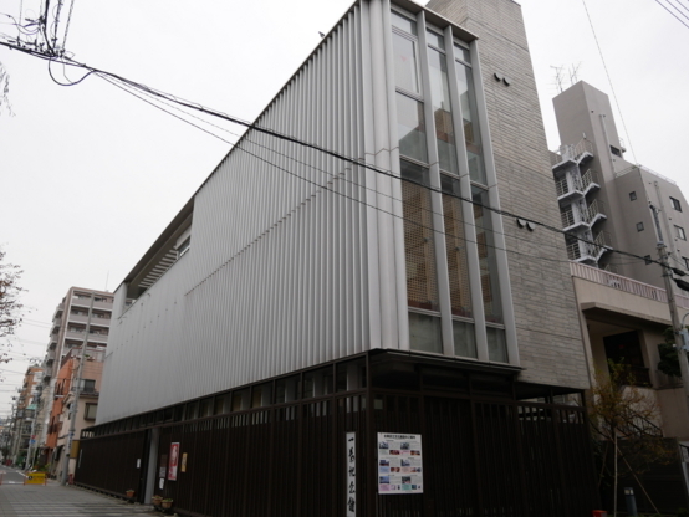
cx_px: 321
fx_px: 518
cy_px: 250
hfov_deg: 67.2
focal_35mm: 26
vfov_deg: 53.1
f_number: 5
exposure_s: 1/200
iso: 200
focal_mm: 12
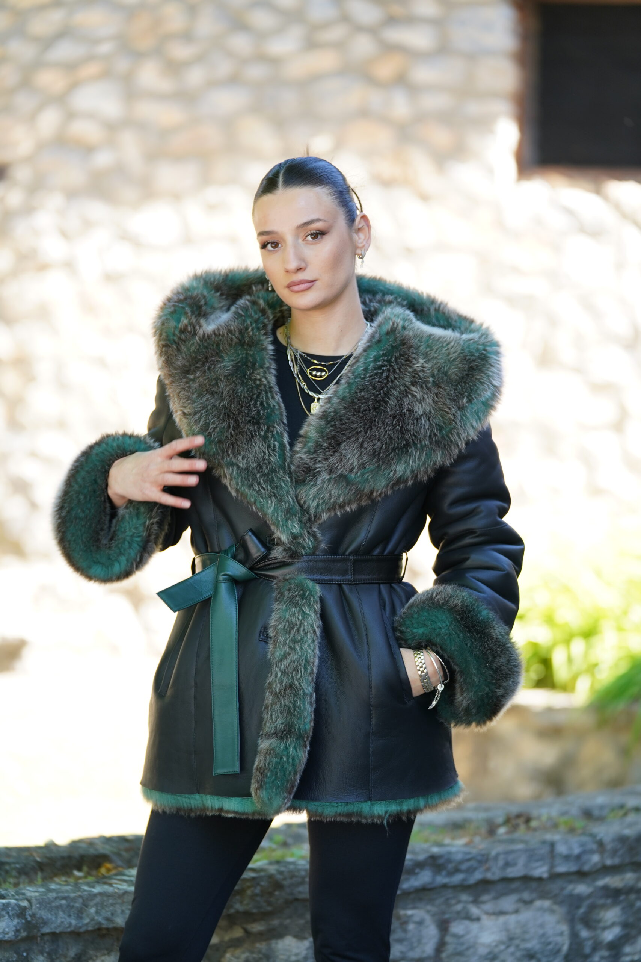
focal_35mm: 117
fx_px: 3124
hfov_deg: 11.7
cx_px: 320
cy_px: 481
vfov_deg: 17.5
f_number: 2.8
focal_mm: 117
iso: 320
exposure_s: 1/320
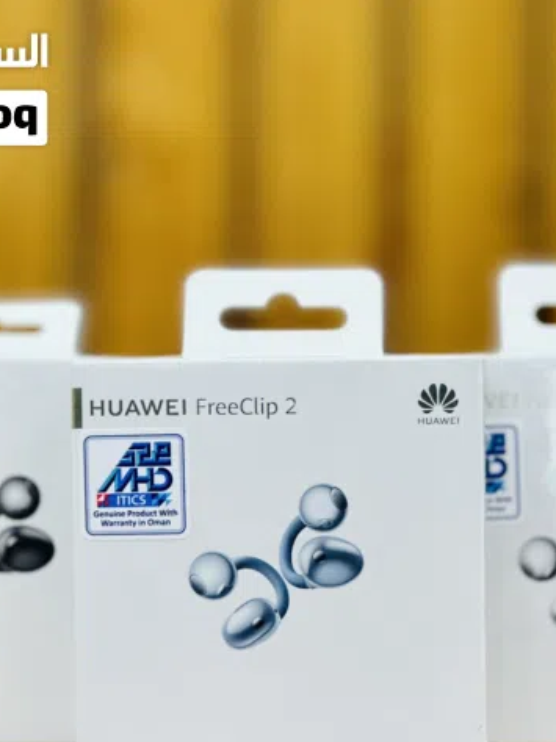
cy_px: 371
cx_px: 283
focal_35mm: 104
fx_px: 2229
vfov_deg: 18.9
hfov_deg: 14.2
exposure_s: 1/33
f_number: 2.8
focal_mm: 9
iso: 125
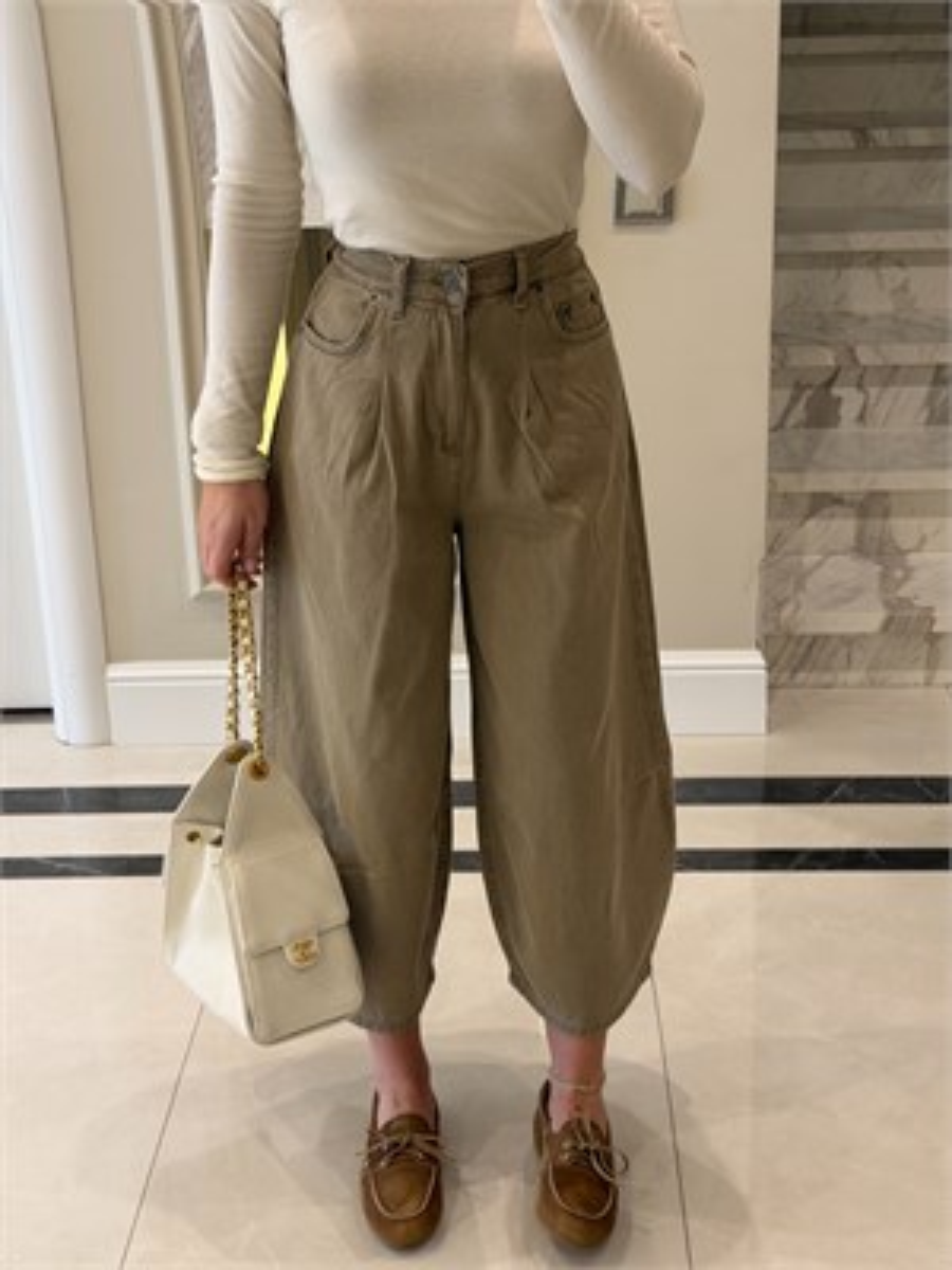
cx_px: 476
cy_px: 635
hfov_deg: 30.3
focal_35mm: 48
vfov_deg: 39.7
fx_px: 1760
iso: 160
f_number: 1.78
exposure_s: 1/60
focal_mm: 6.76
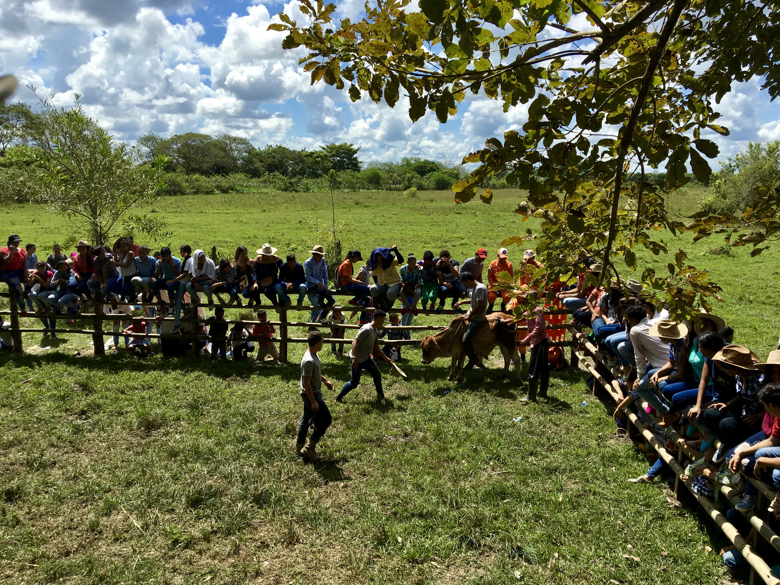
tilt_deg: -8.8
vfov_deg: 48.2
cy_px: 292
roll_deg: -1.4
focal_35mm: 29
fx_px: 653
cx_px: 390
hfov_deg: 61.7
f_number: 2.2
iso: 25
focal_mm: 4.15
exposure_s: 1/2024
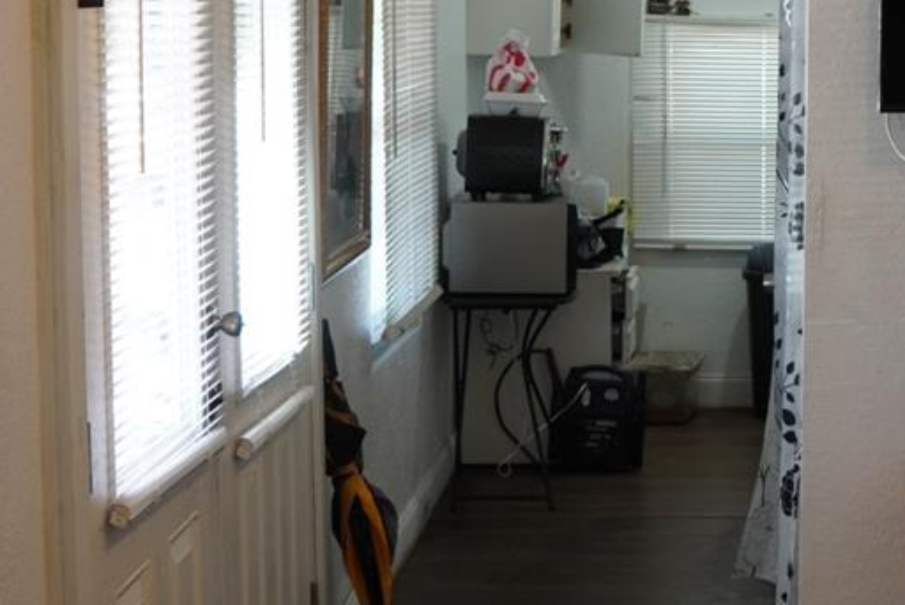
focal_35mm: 84
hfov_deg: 23.6
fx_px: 2113
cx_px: 788
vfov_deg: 16.2
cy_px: 205
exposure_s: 1/160
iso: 800
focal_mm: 28
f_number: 4
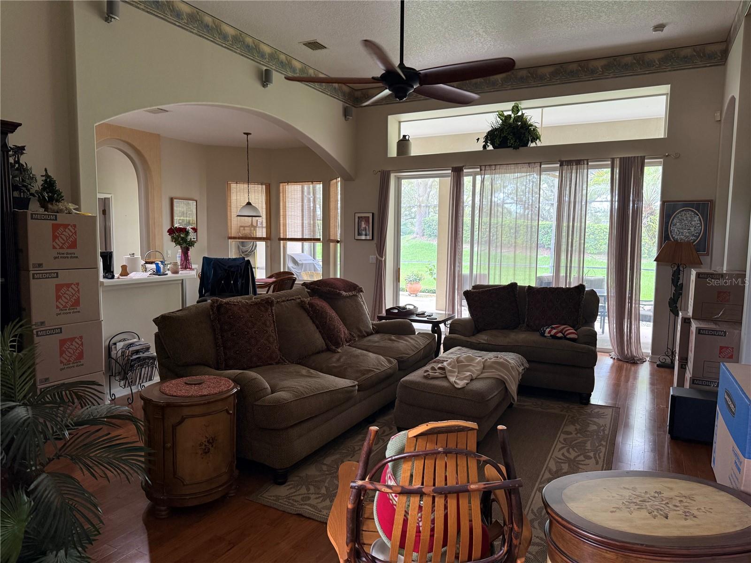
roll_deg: -1.1
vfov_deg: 56.8
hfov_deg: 71.6
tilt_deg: -5.7
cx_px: 376
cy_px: 282
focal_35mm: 24
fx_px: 521
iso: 200
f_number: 1.78
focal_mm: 6.76
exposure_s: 1/62
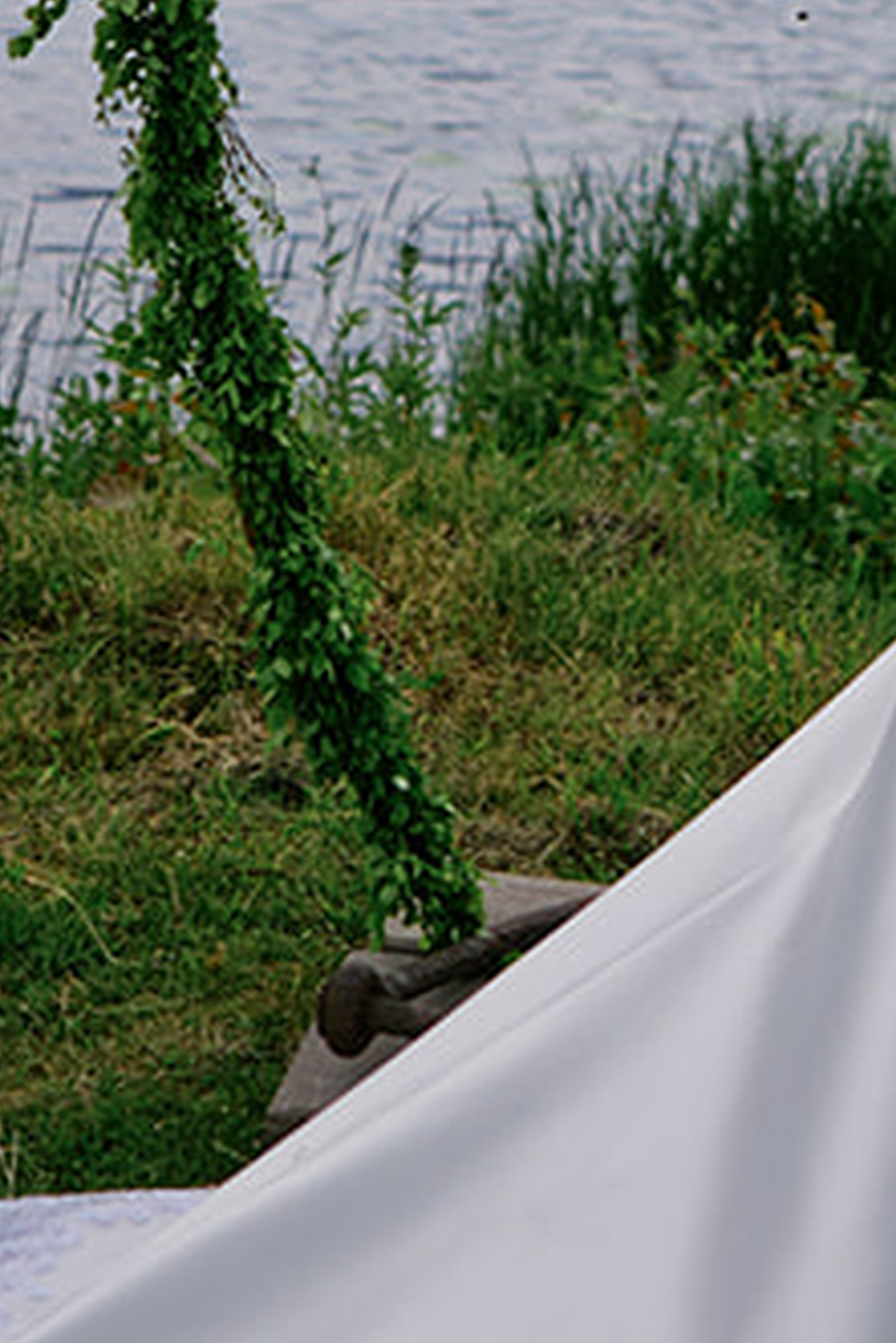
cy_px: -467
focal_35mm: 169
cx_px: 1218
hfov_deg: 8.0
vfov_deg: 11.8
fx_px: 6302
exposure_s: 1/4000
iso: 125
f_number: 1.4
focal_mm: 23
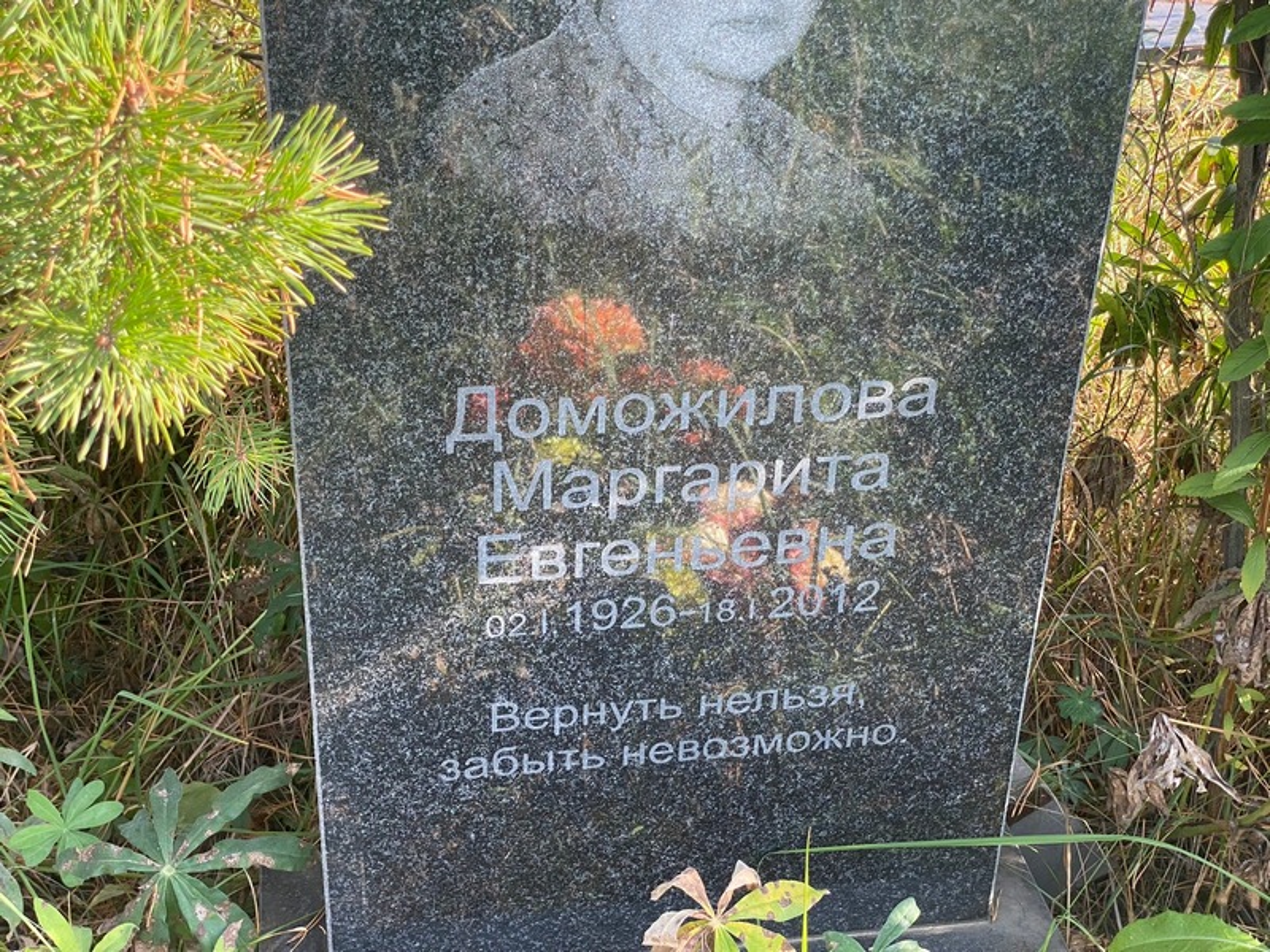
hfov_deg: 36.8
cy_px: 476
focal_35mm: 52
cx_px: 635
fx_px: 1908
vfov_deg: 28.0
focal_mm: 6
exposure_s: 1/122
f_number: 2
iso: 25
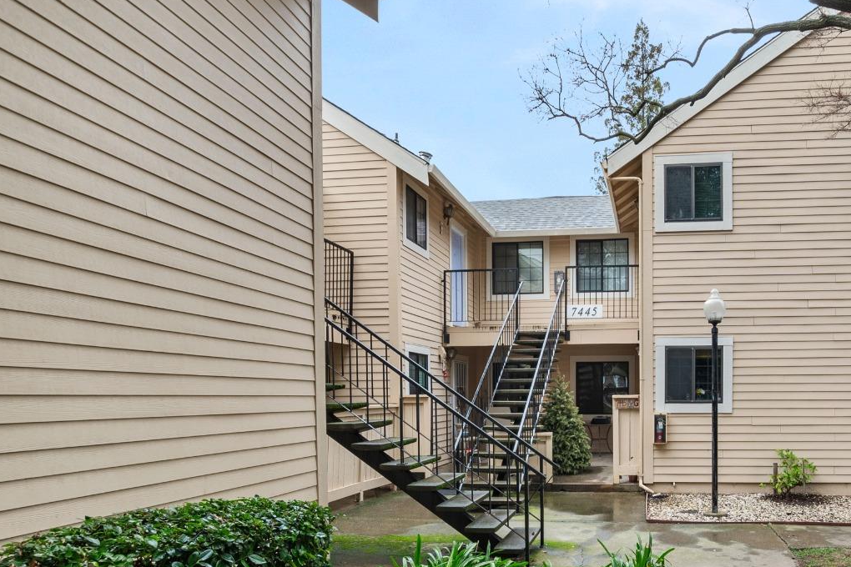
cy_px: 372
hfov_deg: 68.6
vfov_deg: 50.5
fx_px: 591
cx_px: 595
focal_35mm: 25
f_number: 9
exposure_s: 1/3
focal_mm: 11.5
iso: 100
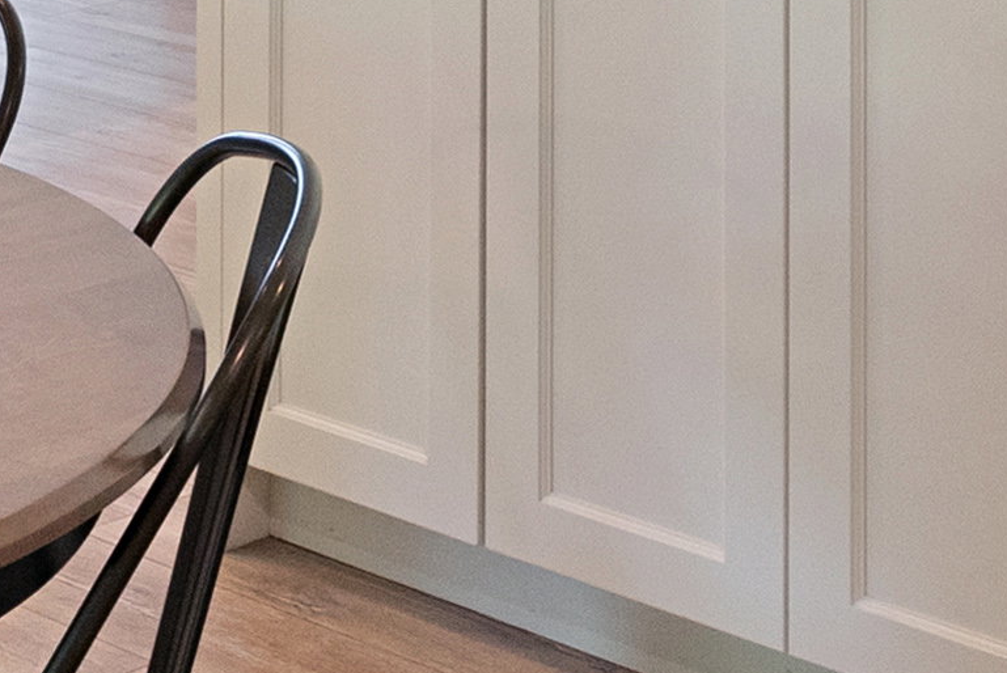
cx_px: -143
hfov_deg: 15.9
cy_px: -734
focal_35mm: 125
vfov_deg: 10.1
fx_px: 3499
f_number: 9
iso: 800
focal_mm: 16
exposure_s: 1/4
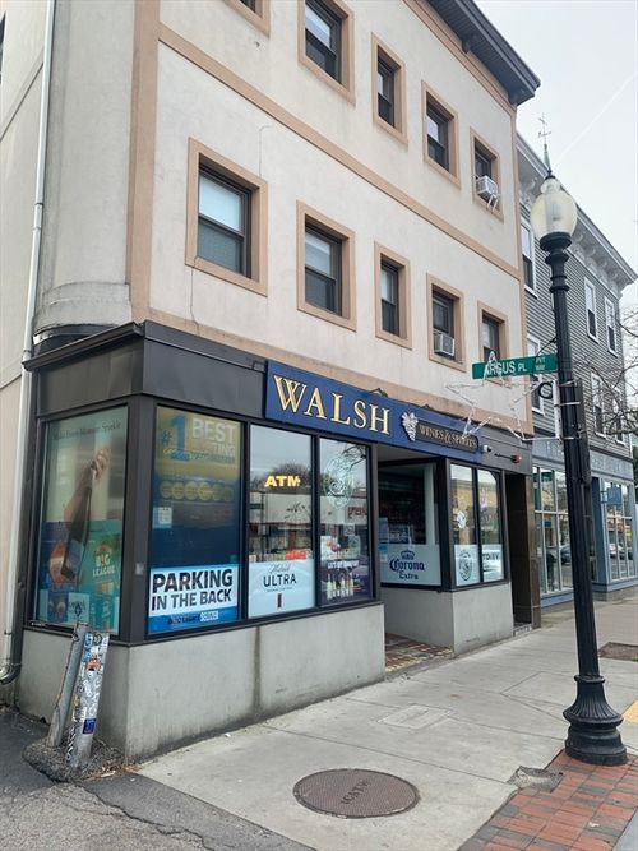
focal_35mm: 26
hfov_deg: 53.0
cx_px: 319
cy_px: 426
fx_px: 639
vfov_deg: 67.3
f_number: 1.8
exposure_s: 1/495
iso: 25
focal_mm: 4.25
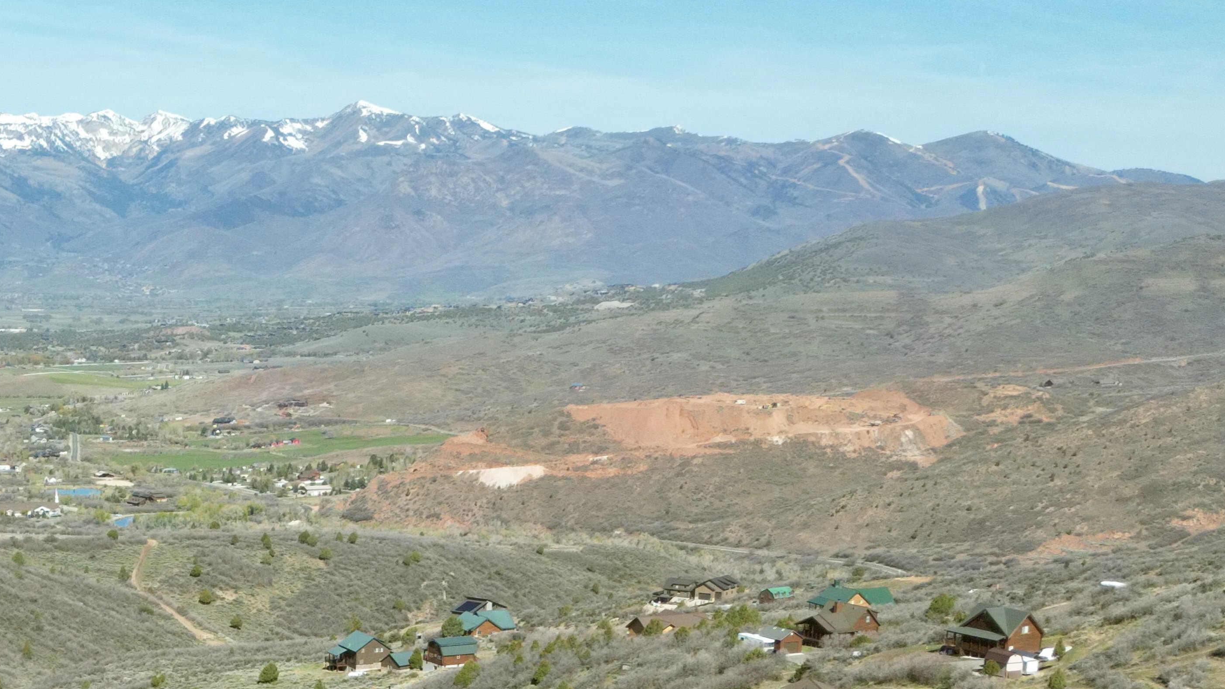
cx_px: 265
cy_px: 996
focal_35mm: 75
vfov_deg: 15.1
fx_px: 2436
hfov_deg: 27.7
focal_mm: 6.72
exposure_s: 1/2500
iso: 100
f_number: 1.7
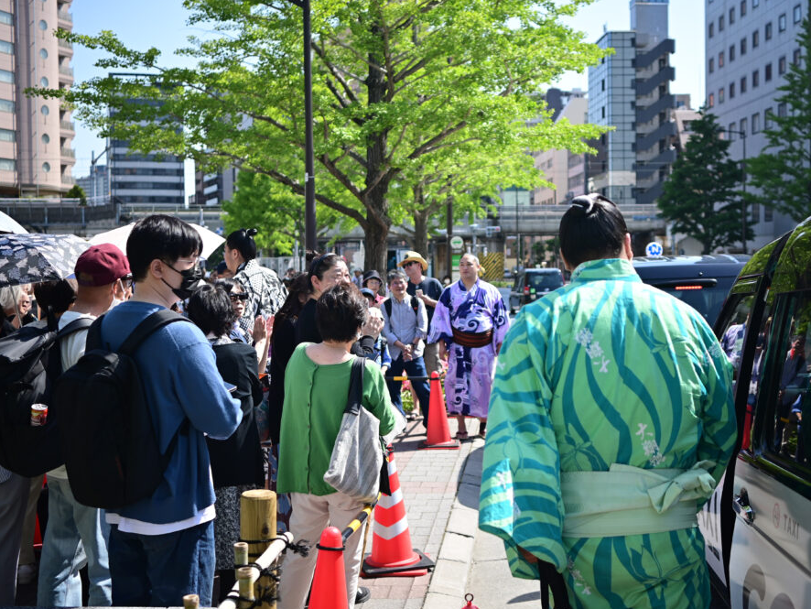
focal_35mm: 40
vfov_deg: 36.0
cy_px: 304
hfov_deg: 46.7
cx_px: 460
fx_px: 937
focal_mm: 24
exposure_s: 1/1600
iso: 100
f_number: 2
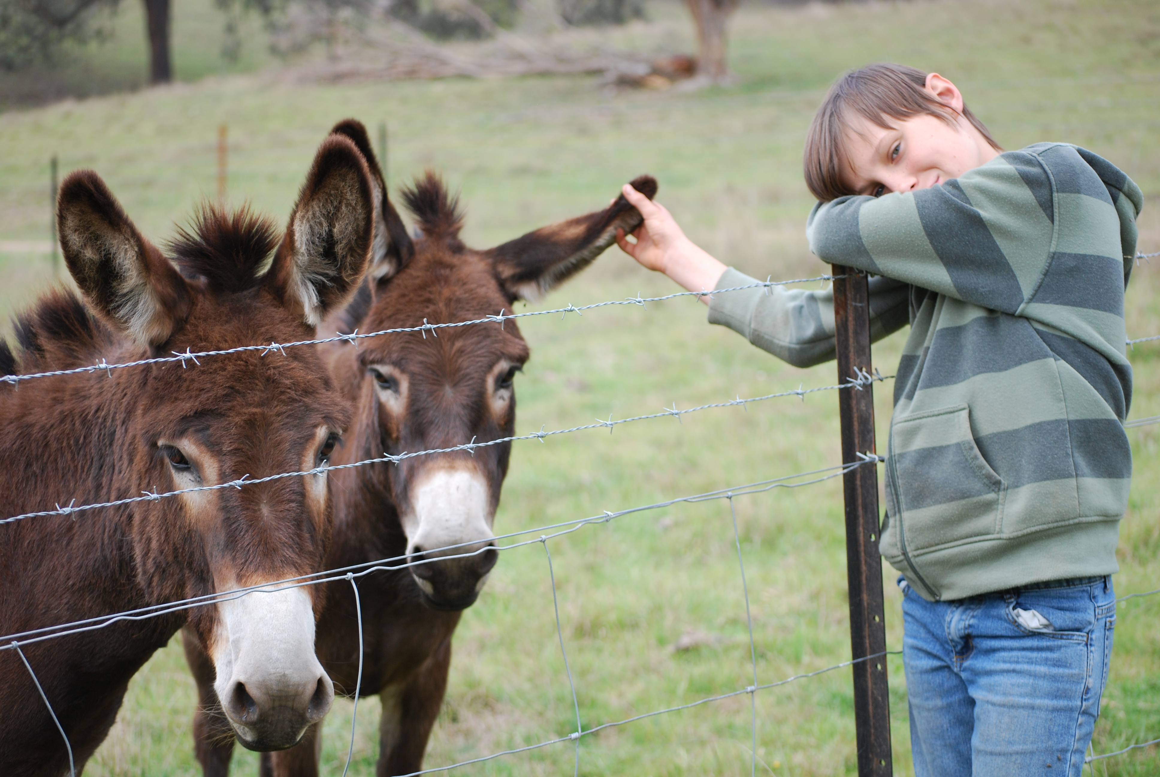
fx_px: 2903
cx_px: 580
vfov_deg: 15.2
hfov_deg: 22.6
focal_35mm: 90
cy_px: 388
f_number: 4.2
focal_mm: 60
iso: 200
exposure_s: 1/250
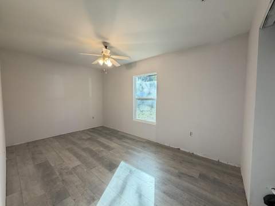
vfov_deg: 85.6
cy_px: 103
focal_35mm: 14
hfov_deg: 102.1
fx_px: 111
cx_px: 138
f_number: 2.2
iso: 160
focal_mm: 2.22
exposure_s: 1/120
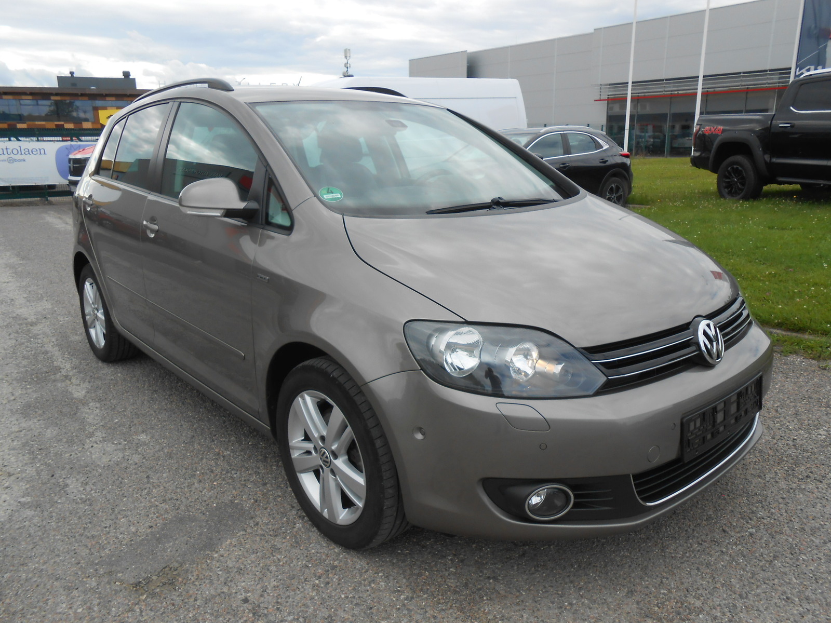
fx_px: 624
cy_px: 312
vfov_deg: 53.1
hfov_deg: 67.3
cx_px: 416
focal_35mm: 26
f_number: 3.5
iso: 80
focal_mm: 4.6
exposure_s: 1/500
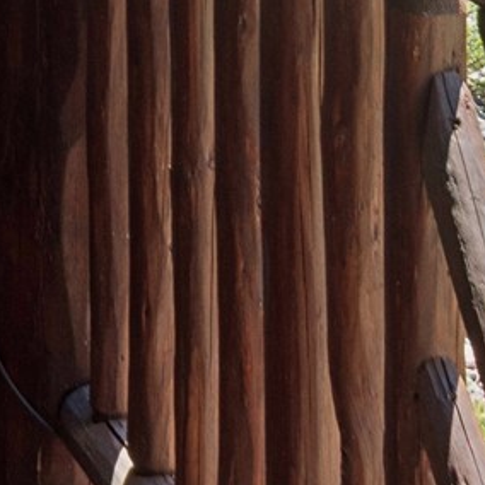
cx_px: -176
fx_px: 3091
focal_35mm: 195
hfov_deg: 8.8
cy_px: -639
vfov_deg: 8.3
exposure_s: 1/80
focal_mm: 20
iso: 100
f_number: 6.3
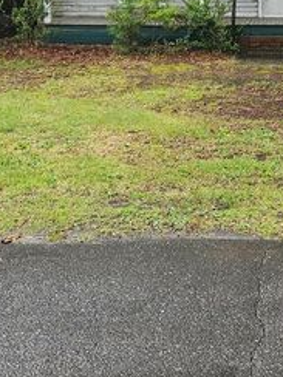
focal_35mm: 63
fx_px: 687
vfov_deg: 29.2
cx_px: 294
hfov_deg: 22.3
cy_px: 21
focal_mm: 5.4
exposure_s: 1/345
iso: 25
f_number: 1.8
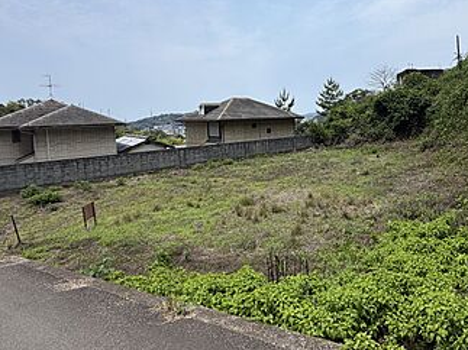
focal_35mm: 26
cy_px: 132
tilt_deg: -1.2
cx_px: 340
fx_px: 351
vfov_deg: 52.5
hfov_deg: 64.0
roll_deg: +1.3
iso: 20
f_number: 2.2
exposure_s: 1/1259
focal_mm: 2.22
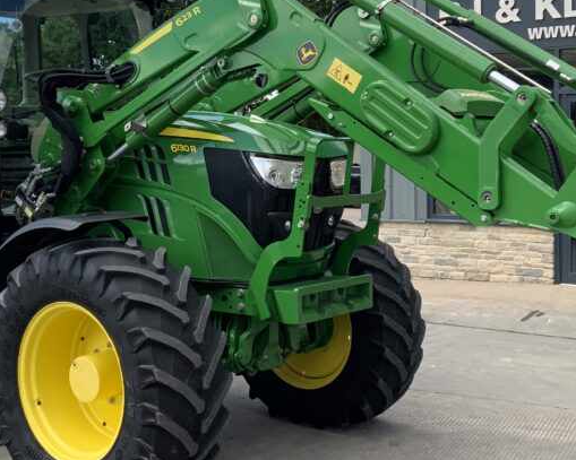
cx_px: 251
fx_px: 972
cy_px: 173
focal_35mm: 57
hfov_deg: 33.0
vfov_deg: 26.6
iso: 16
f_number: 1.8
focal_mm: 3
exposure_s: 1/1055
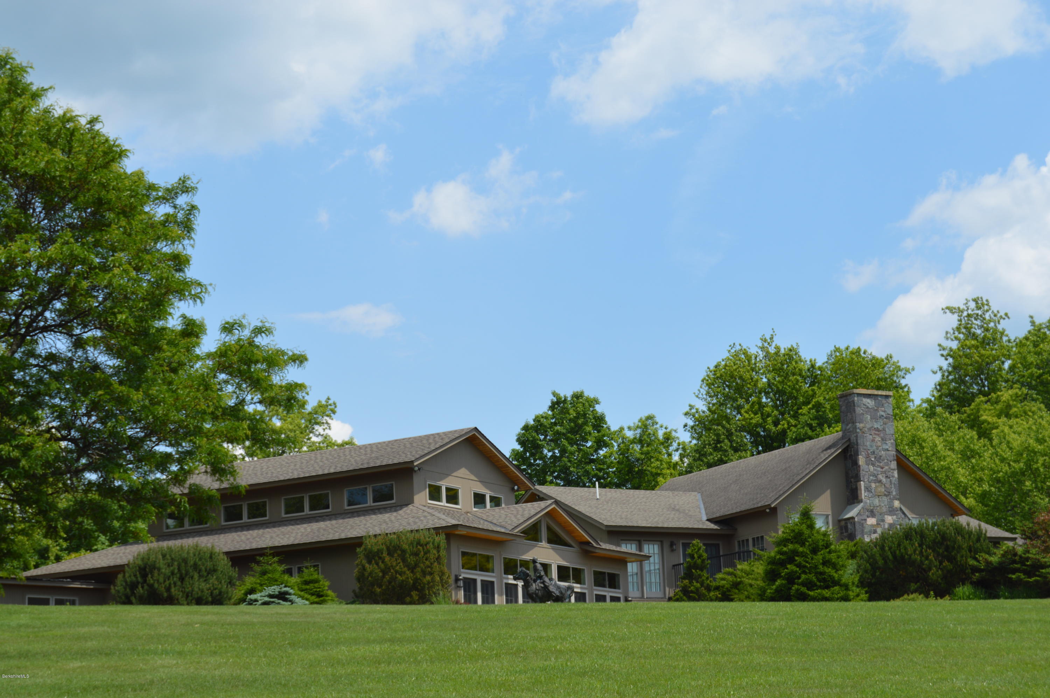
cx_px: 525
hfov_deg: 29.3
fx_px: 2010
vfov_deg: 19.7
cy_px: 349
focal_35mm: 69
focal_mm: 46
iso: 100
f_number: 8
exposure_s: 1/320
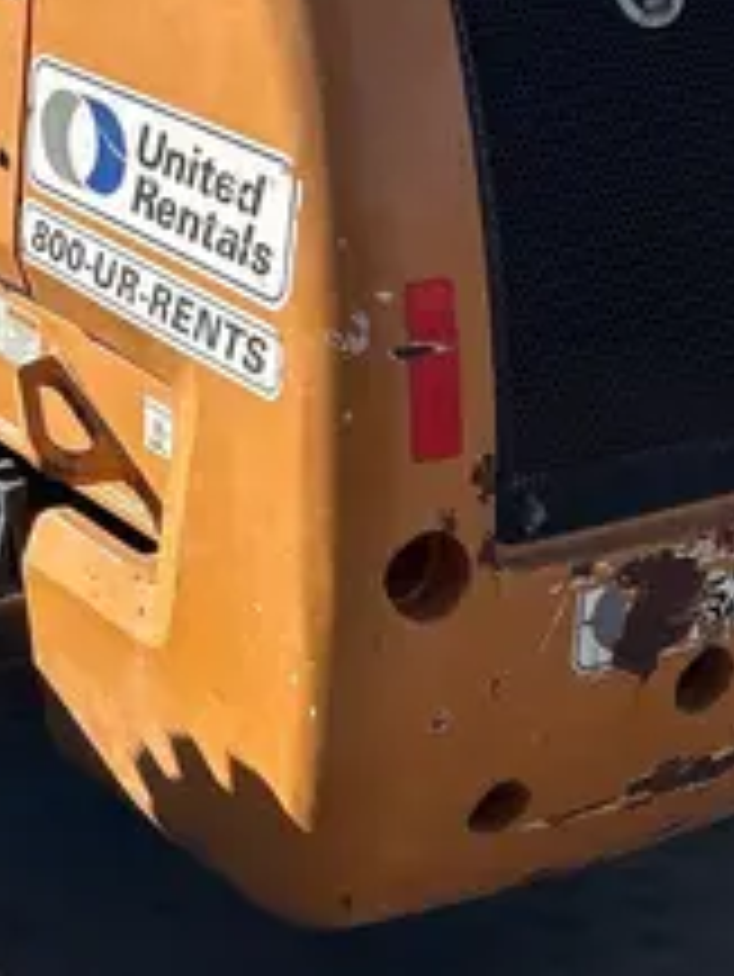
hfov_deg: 16.2
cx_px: -104
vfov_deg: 21.3
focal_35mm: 88
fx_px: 2486
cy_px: -56
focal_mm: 5.7
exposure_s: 1/3571
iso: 50
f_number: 1.5
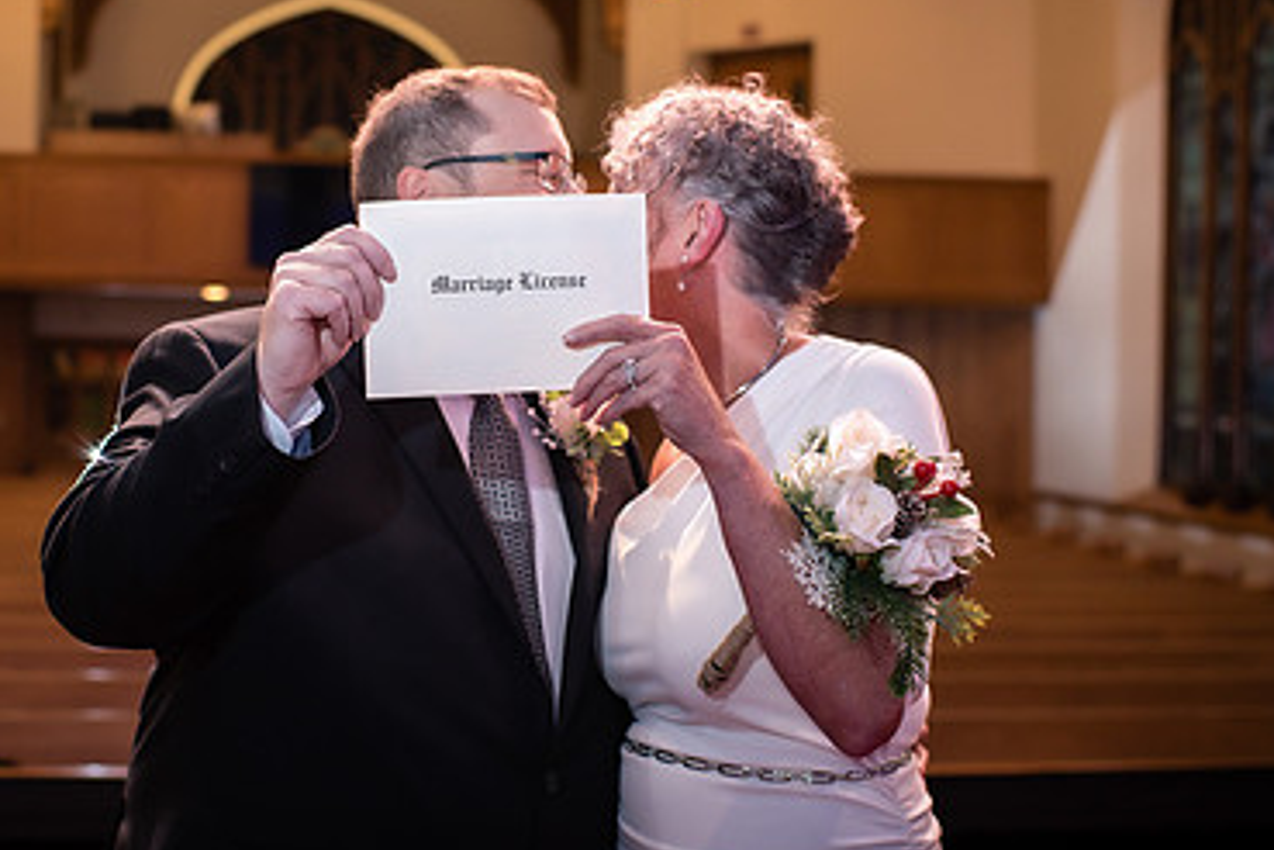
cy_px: 289
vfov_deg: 24.5
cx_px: 438
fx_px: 1946
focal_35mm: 55
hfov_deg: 35.9
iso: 1000
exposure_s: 1/160
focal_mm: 35
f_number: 2.8
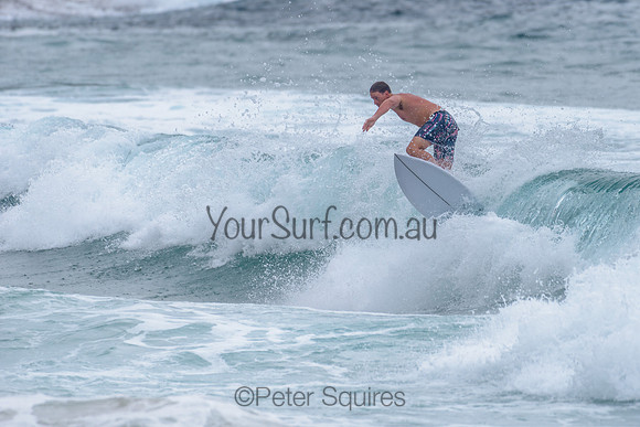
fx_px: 10896
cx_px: 392
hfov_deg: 3.4
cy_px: 167
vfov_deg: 2.2
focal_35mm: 613
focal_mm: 500
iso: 125
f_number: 5.6
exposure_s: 1/2000
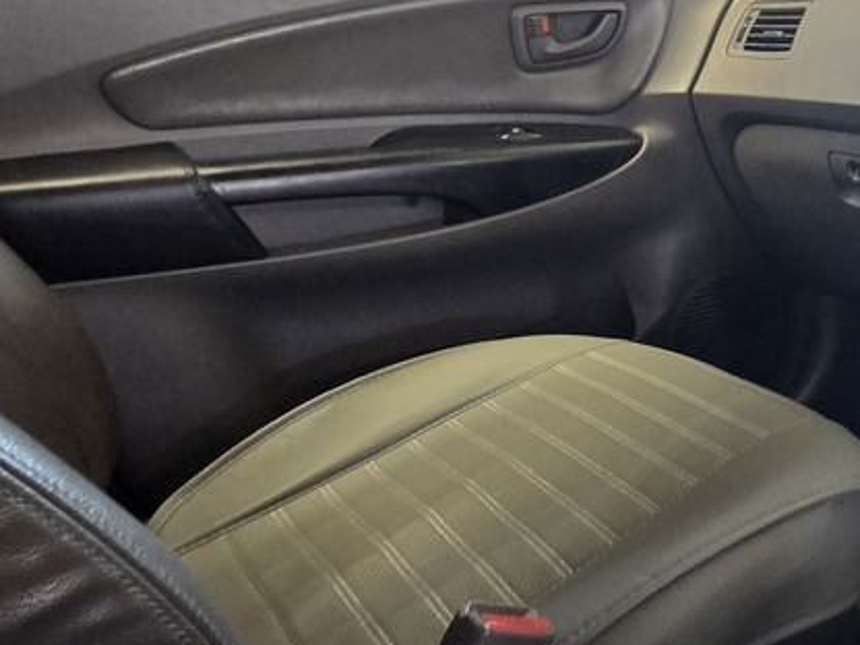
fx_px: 795
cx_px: 943
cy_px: 279
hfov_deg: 43.9
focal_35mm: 32
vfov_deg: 44.1
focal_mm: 2.2
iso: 200
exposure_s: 1/50
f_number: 2.2
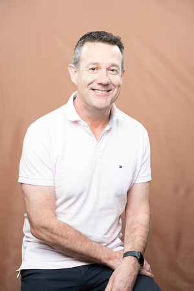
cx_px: 97
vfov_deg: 28.8
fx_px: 566
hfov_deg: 19.5
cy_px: 146
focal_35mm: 70
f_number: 4
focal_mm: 70
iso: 320
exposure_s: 1/160
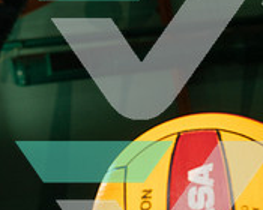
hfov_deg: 12.3
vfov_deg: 10.3
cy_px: 221
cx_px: 398
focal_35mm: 149
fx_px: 1160
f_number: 8
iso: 500
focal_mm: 48
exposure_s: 1/250
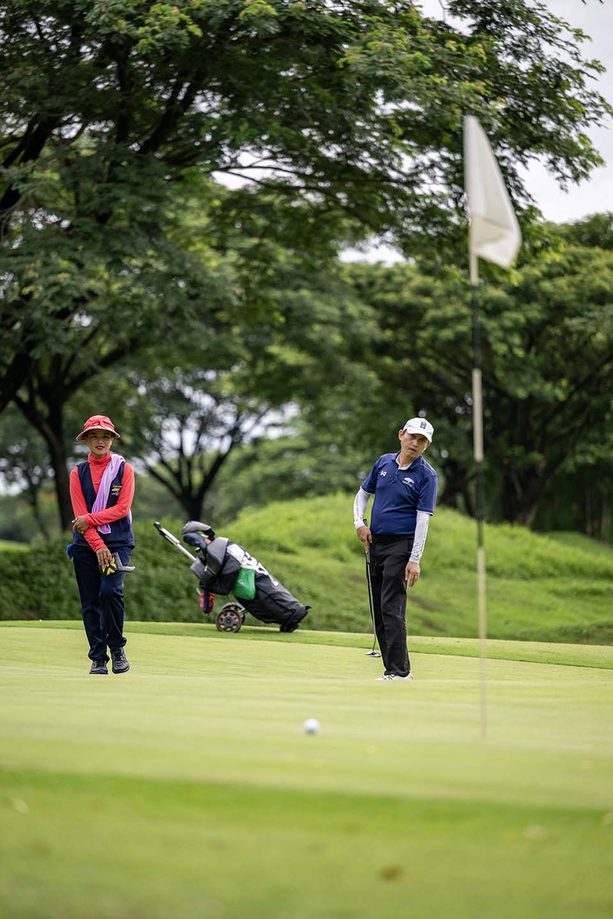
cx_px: 306
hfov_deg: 7.8
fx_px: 4469
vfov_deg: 11.7
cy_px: 460
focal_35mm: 175
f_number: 2.8
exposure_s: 1/2500
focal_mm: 175
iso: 450
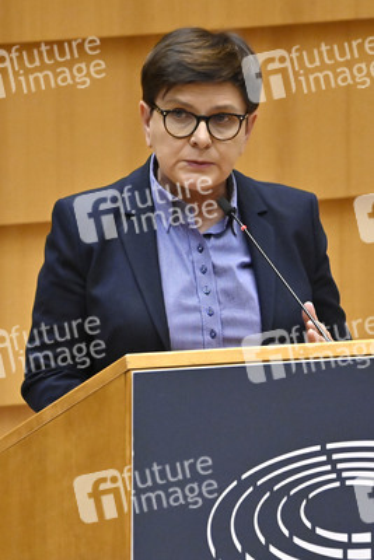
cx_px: 187
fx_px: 9341
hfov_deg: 2.3
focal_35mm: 600
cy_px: 280
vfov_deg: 3.4
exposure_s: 1/640
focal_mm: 600
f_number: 6.3
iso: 5000
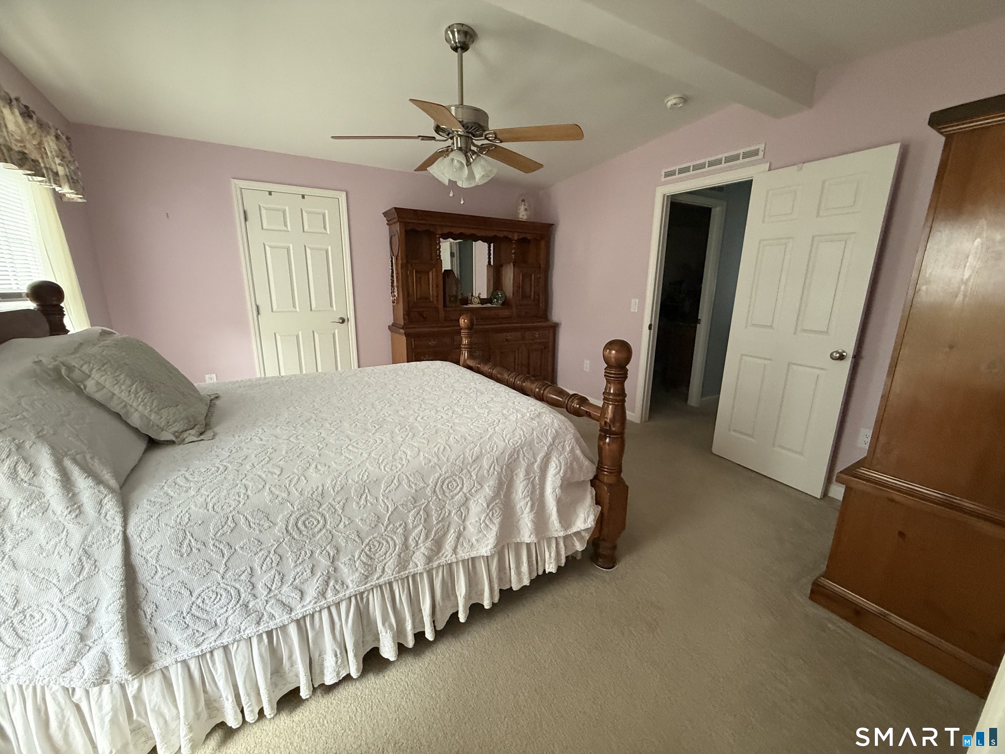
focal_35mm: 14
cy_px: 377
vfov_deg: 85.7
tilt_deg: -13.3
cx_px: 502
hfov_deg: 102.1
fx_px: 406
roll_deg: -0.7
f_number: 2.2
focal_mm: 2.22
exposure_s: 1/60
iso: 500
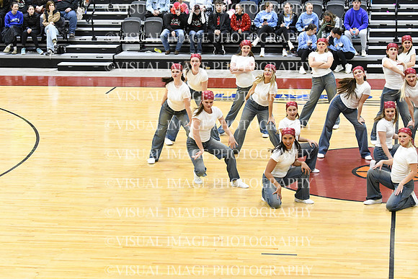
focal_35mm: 105
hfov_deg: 19.5
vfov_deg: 13.0
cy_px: 140
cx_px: 209
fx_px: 1219
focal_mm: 70
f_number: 4
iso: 5000
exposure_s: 1/250
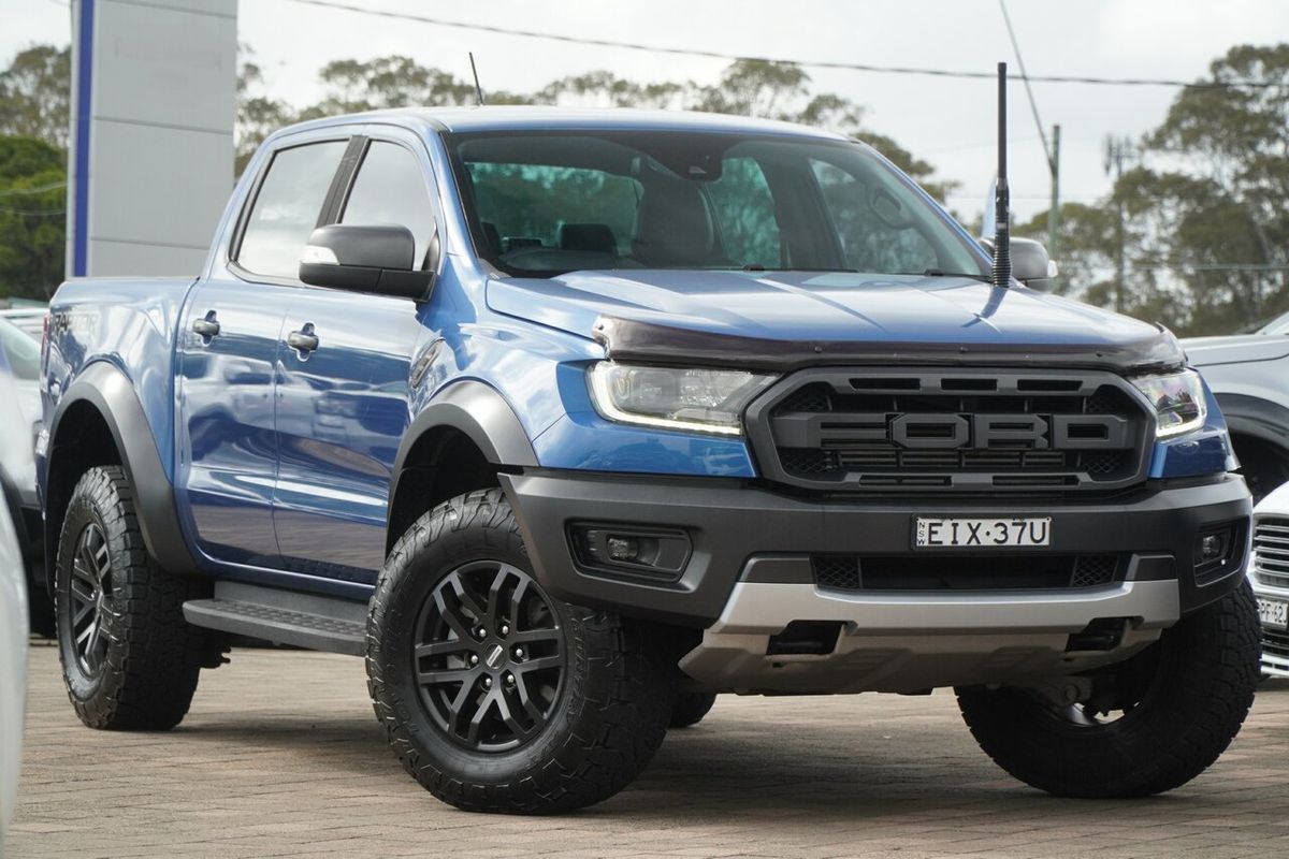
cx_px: 644
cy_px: 430
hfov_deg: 15.5
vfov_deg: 10.4
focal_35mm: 132
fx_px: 4726
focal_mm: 88
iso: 800
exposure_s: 1/500
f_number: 7.1
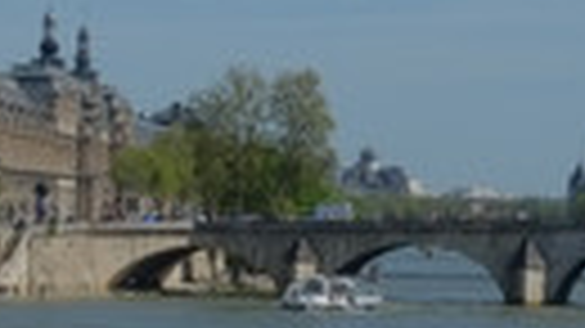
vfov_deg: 5.7
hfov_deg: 10.1
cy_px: 38
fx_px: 3287
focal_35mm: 212
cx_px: 72
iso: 200
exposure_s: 1/400
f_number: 13
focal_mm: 27
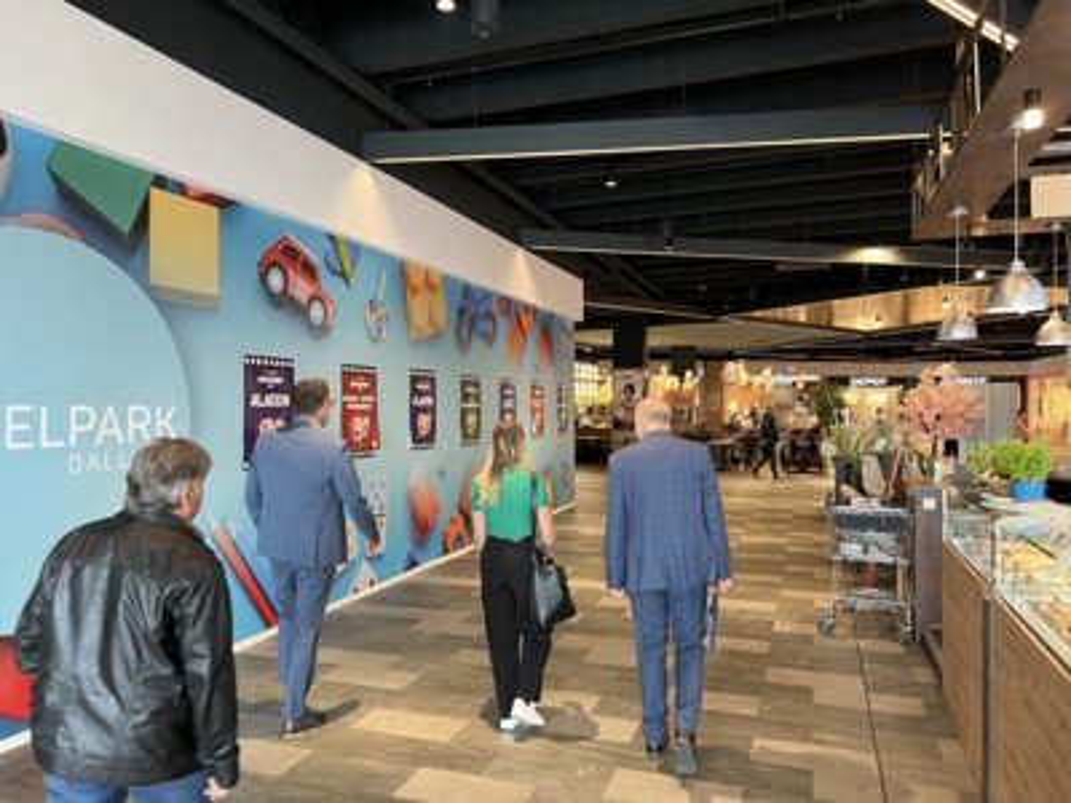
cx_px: 536
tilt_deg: +0.9
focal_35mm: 26
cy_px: 402
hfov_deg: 67.3
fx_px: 804
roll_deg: +0.0
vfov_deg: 53.1
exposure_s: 1/50
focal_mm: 5.7
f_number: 1.5
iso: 80
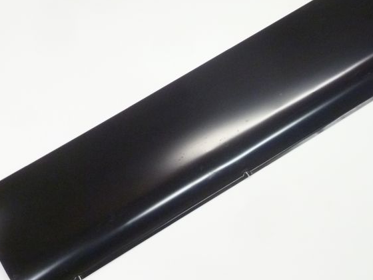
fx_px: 862
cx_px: 262
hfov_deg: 24.2
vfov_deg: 18.4
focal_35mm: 80
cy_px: 109
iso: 400
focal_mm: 7.9
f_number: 3.8
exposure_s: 1/10
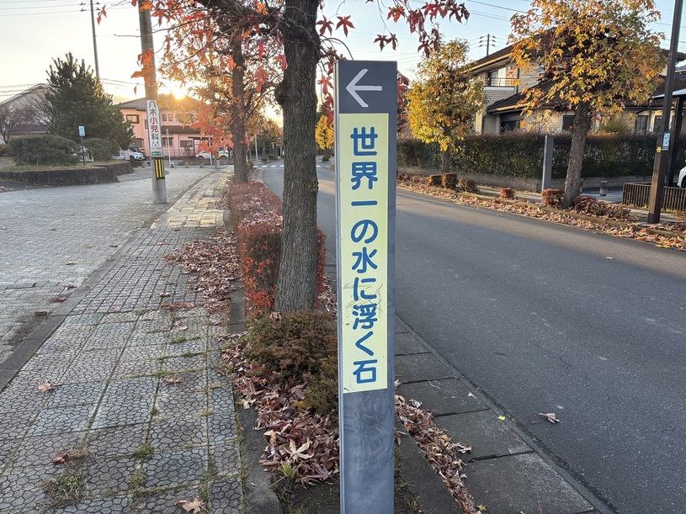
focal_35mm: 26
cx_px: 343
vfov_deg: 53.1
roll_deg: +0.3
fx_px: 515
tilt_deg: -11.3
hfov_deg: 67.3
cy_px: 257
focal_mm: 5.96
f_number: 1.6
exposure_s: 1/219
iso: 50
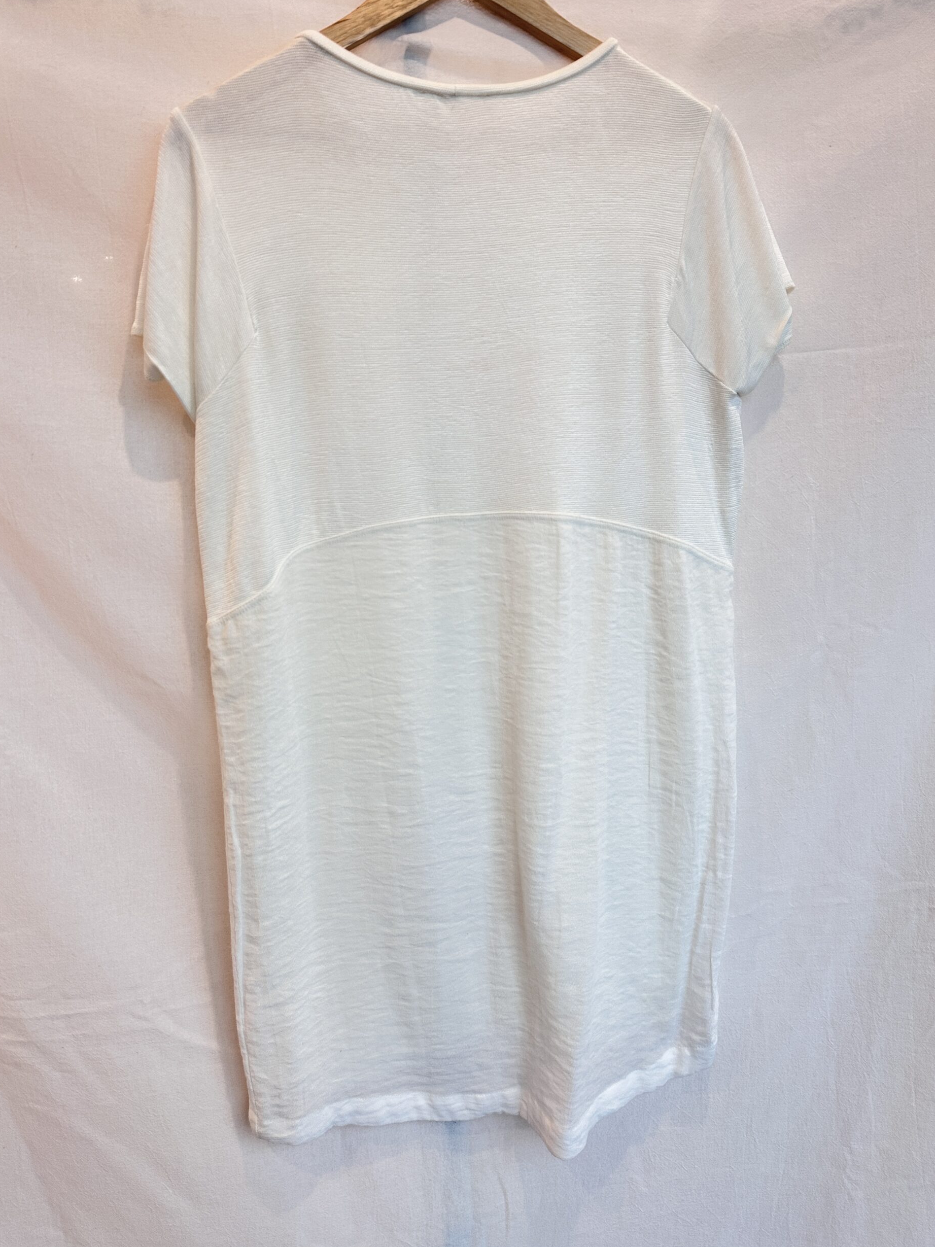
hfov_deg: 54.9
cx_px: 466
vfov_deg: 69.4
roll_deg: +0.2
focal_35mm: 25
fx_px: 901
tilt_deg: -10.4
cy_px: 613
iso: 160
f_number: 1.78
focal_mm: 6.86
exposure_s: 1/100
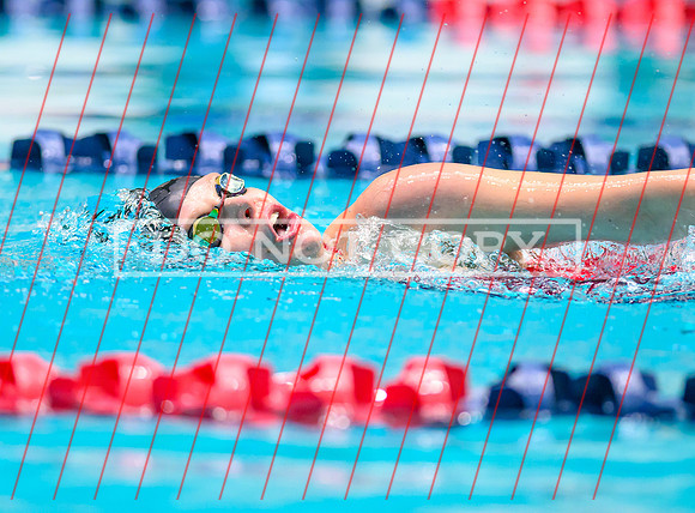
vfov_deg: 2.8
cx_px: 318
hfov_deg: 3.8
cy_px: 274
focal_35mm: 522
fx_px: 10413
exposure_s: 1/1000
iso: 2500
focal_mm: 300
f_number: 2.8
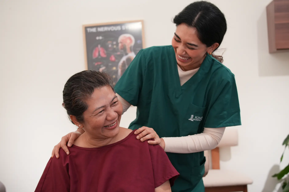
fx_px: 421
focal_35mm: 52
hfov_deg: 37.9
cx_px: 144
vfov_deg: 25.7
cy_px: 96
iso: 1000
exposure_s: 1/160
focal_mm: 35
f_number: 2.8
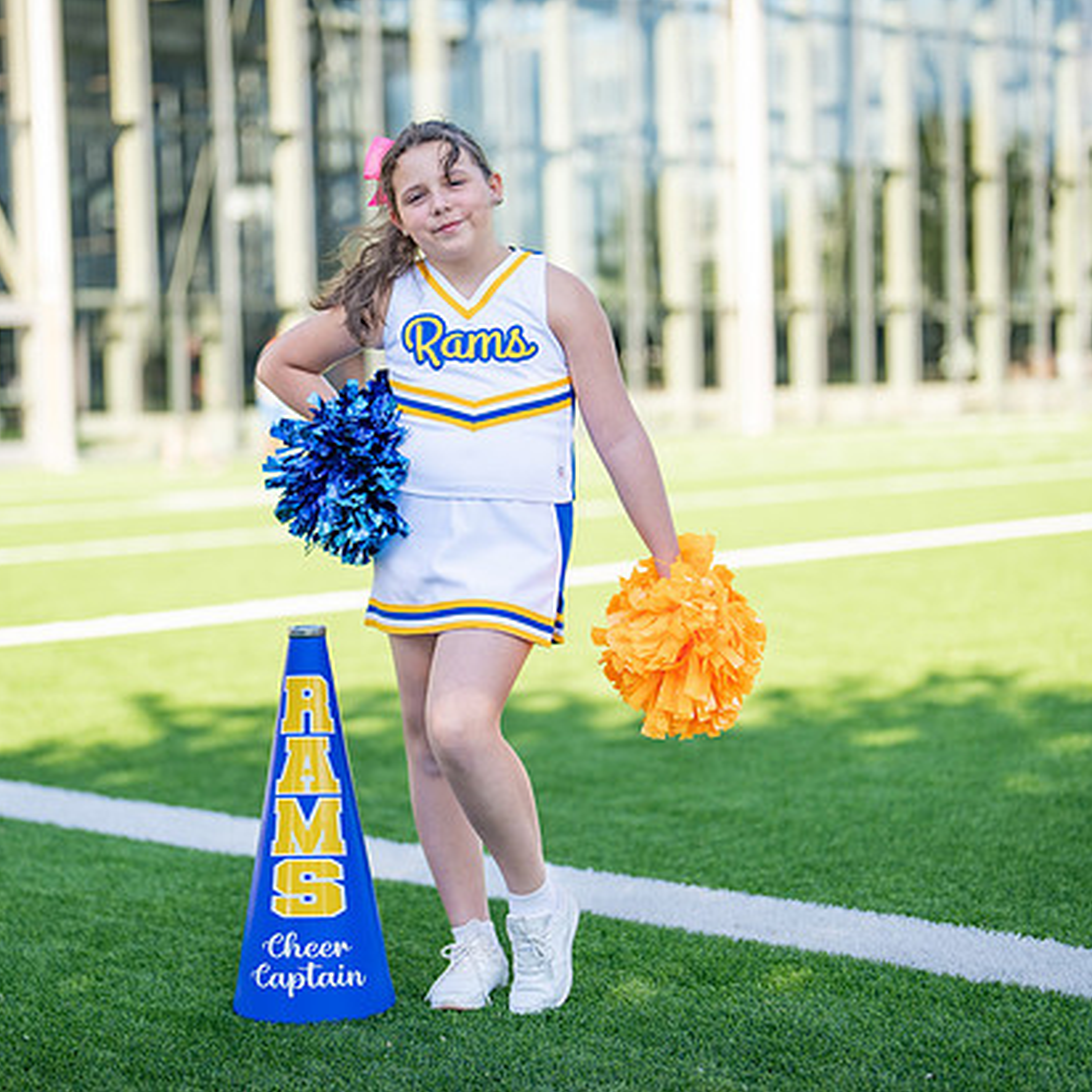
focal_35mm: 72
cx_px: 476
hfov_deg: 24.0
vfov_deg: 24.0
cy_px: 546
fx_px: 2570
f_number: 1.2
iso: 100
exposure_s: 1/2500
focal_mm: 50
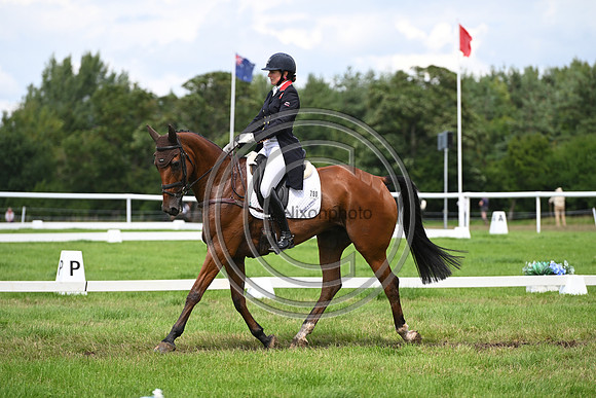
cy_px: 199
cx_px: 298
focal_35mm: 190
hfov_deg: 10.8
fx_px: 3146
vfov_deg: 7.2
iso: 280
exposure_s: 1/1250
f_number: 4.5
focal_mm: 190
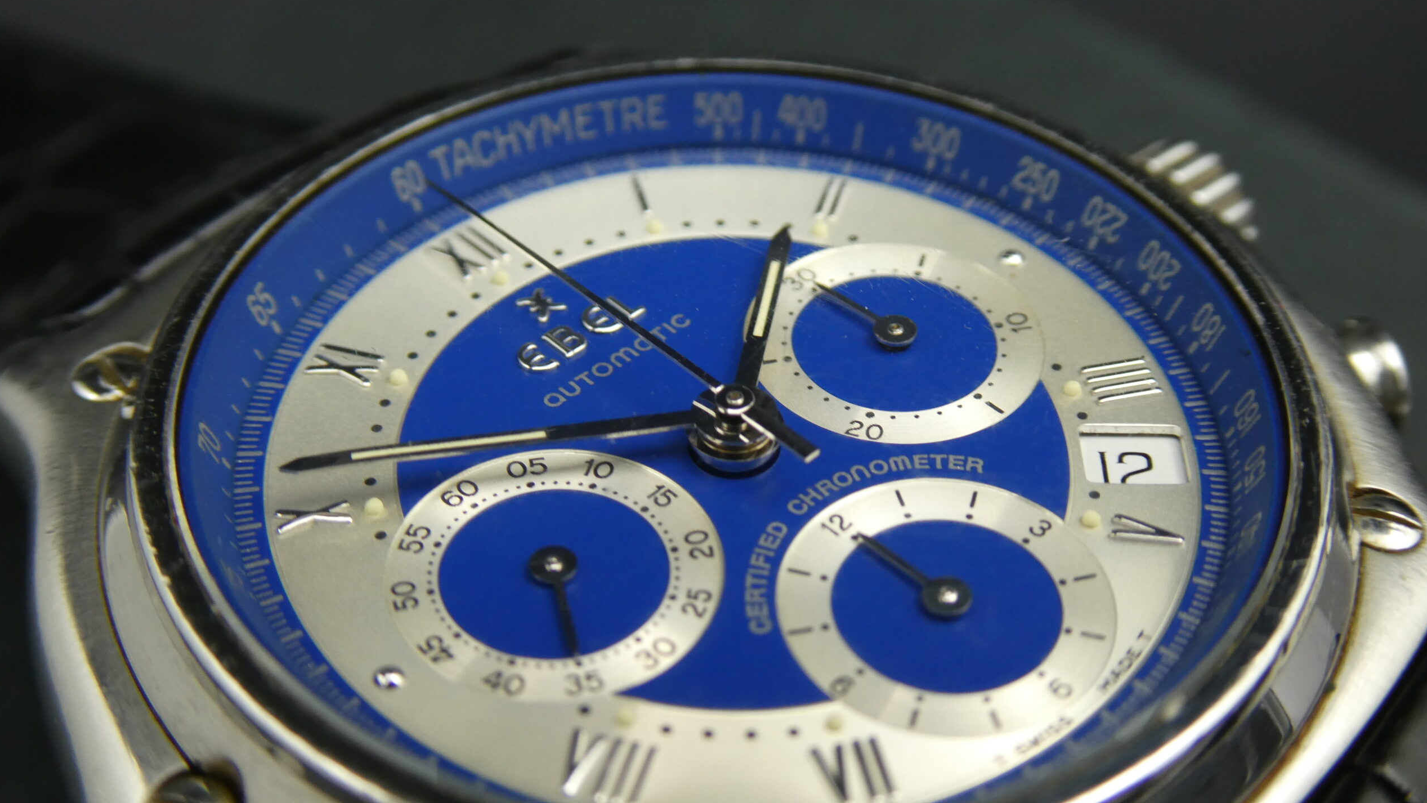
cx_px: 718
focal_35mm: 55
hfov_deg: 37.8
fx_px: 2081
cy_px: 492
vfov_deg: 21.8
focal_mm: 9
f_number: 4.1
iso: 160
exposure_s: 1/80
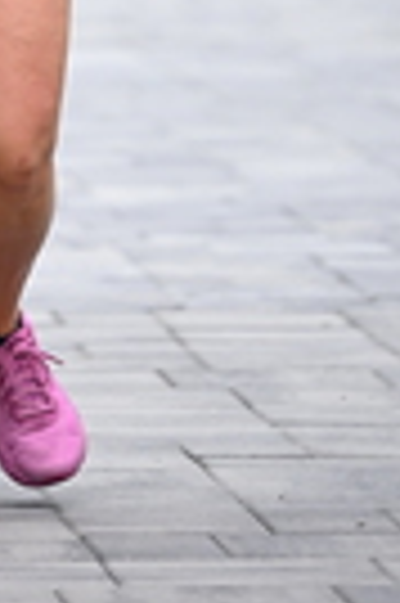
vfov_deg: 3.3
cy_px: -500
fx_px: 10292
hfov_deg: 2.2
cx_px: -312
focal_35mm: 616
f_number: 2.8
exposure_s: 1/2000
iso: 640
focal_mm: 150
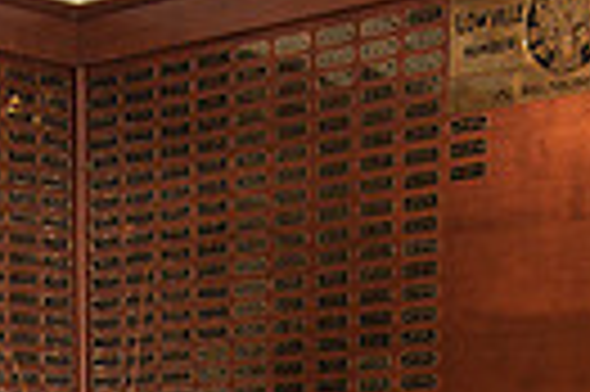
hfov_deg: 17.3
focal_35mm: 117
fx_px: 1915
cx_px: 68
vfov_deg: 10.6
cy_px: 802
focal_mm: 34
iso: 800
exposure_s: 1/200
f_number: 4
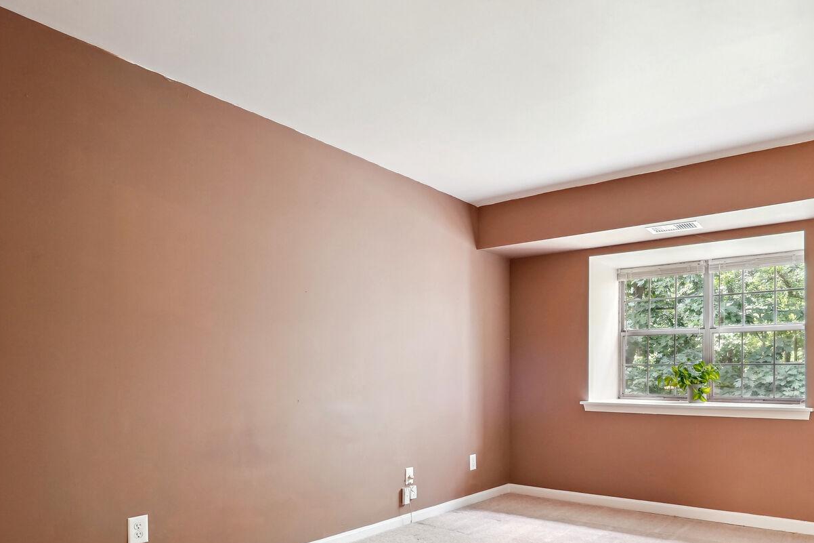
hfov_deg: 74.3
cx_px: 526
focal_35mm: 23
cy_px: 369
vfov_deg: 53.8
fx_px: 520
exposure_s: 1/8
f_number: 9
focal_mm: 16
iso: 800
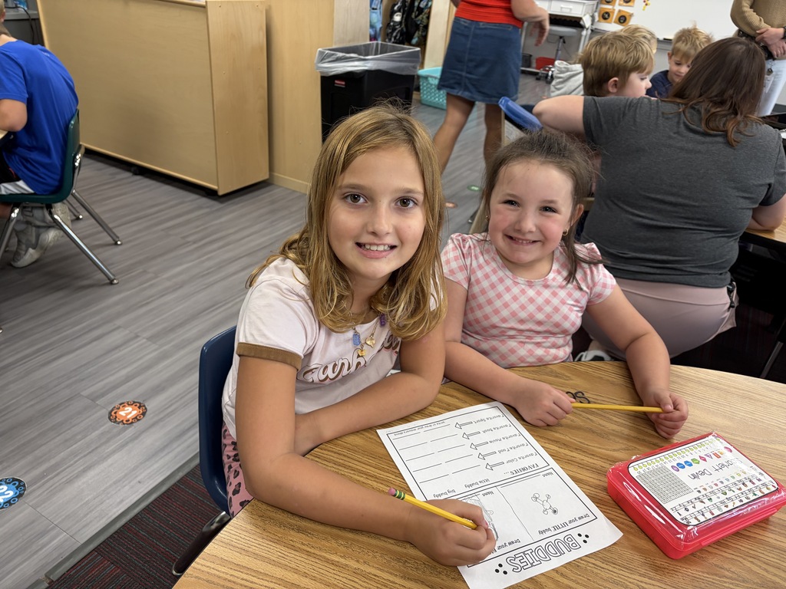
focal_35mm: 26
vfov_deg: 53.1
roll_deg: -5.1
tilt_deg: -28.6
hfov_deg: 67.3
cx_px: 393
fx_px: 590
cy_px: 294
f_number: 1.6
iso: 125
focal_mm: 5.96
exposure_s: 1/60
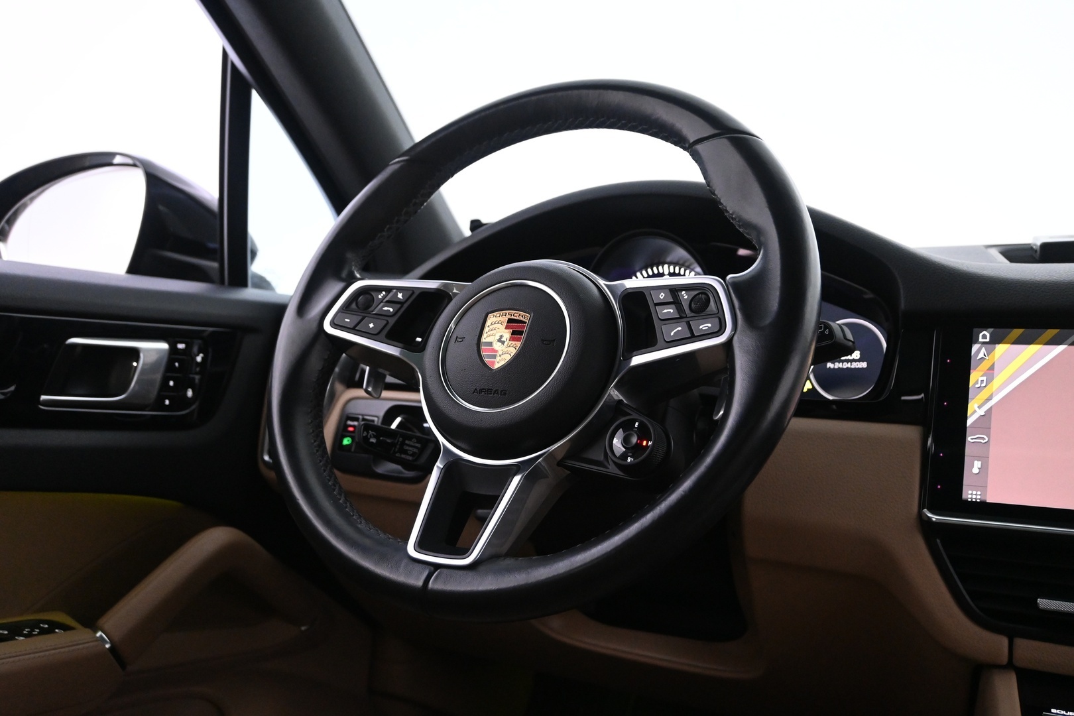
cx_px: 537
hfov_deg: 57.2
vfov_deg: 40.0
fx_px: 984
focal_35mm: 33
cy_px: 358
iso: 3200
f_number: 4
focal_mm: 22
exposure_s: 1/30
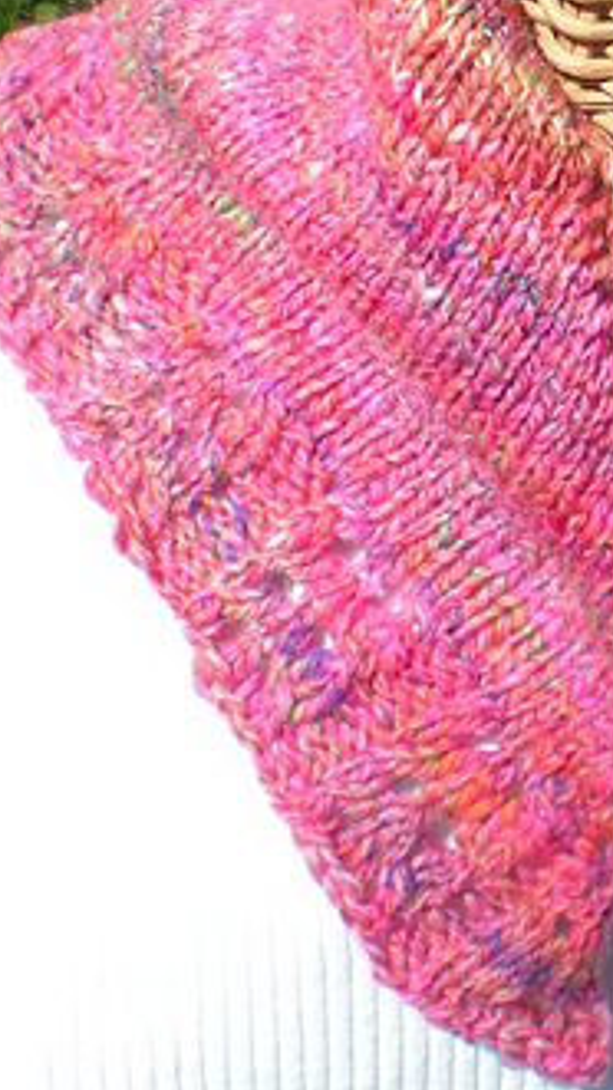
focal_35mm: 80
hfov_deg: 14.7
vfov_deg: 25.9
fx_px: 2313
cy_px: 171
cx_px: 712
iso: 64
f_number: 4.6
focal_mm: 6.3
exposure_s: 1/274
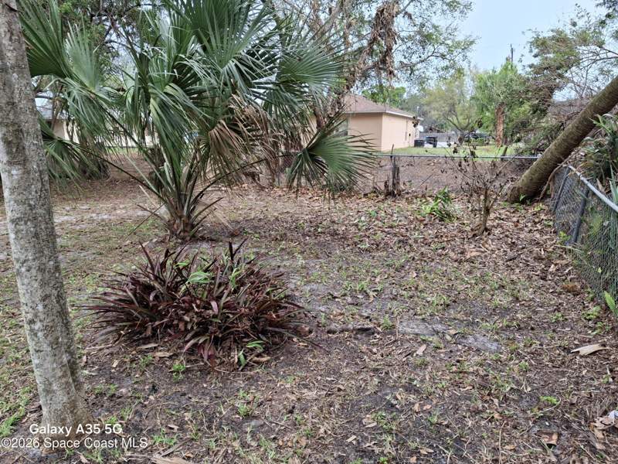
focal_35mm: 25
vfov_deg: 54.9
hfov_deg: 69.4
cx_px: 309
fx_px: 446
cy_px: 232
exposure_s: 1/429
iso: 25
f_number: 1.8
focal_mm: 4.69
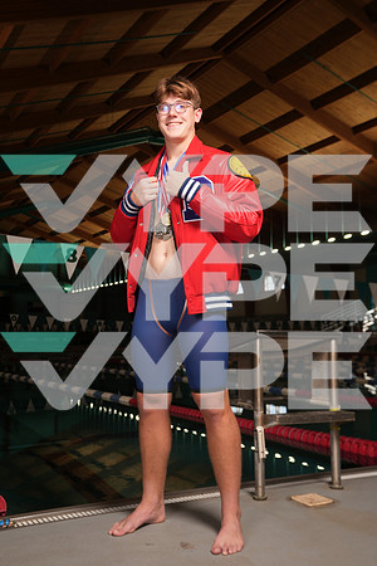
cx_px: 188
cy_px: 283
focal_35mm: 40
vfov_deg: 48.5
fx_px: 628
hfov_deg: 33.4
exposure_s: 1/160
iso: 250
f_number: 5.6
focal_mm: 40
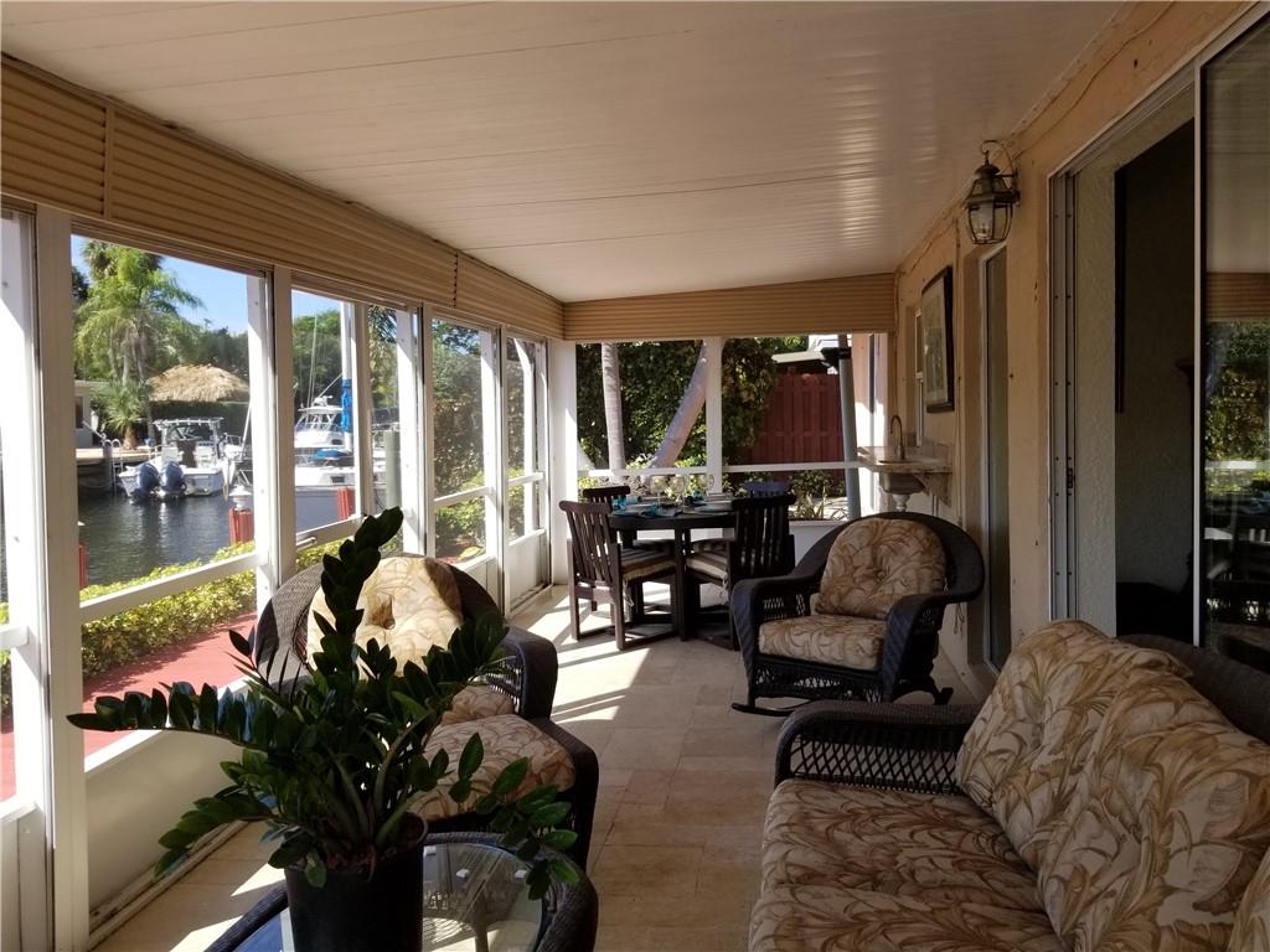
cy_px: 476
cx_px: 635
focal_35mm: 26
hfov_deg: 67.3
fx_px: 954
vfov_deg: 53.1
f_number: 1.7
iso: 50
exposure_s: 1/726
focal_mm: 4.3
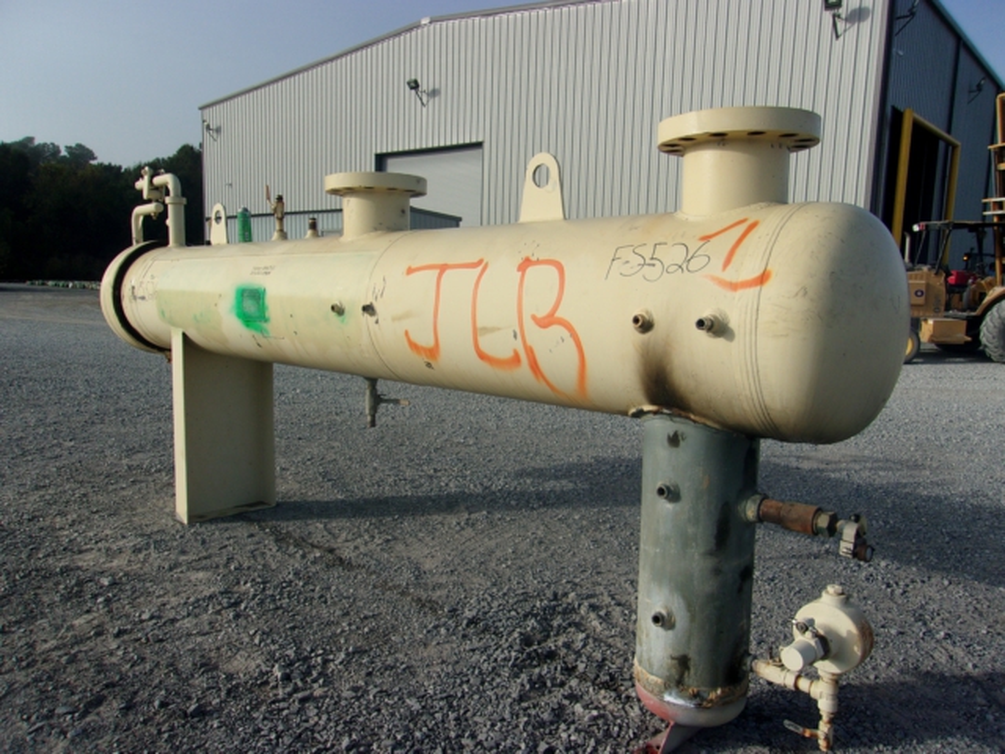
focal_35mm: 27
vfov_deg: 51.4
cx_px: 502
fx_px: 784
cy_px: 377
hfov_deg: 65.3
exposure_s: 1/140
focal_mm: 4.9
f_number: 10.4
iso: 80
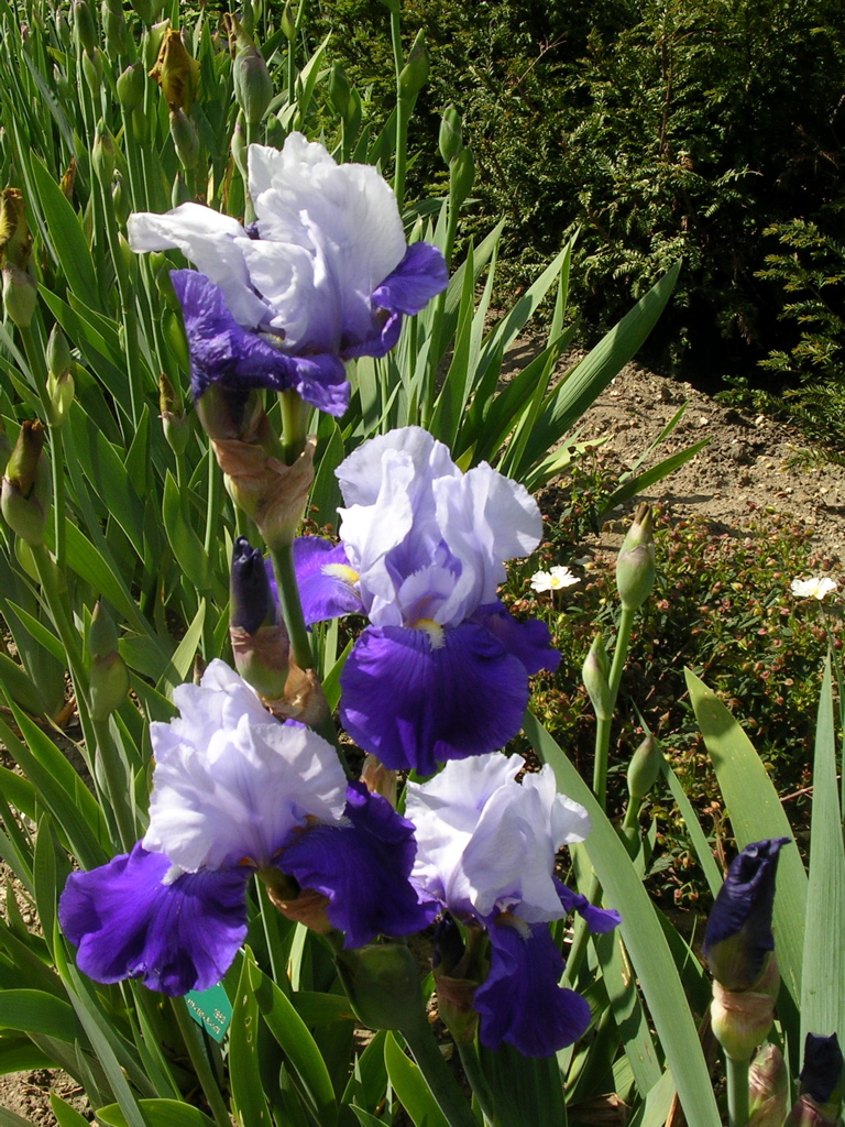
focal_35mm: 43
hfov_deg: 33.6
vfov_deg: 43.9
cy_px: 564
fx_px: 1400
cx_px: 422
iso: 50
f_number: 5.9
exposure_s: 1/251
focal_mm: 6.6
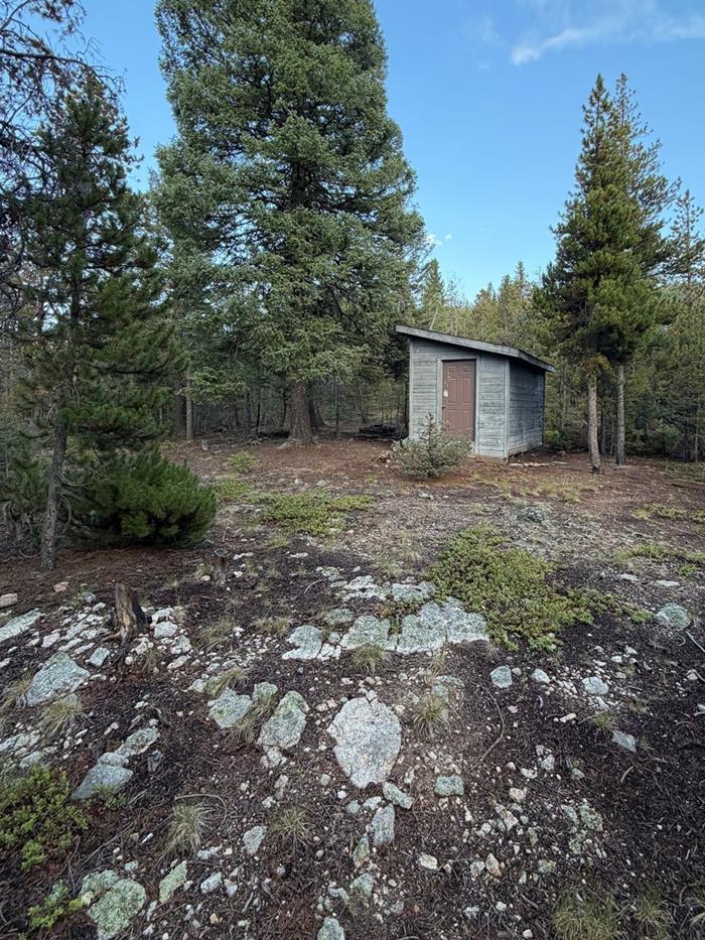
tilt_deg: -0.2
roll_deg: -0.5
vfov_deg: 87.5
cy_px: 425
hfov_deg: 71.3
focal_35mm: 18
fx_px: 489
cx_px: 397
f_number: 2.2
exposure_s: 1/121
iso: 64
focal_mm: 2.22
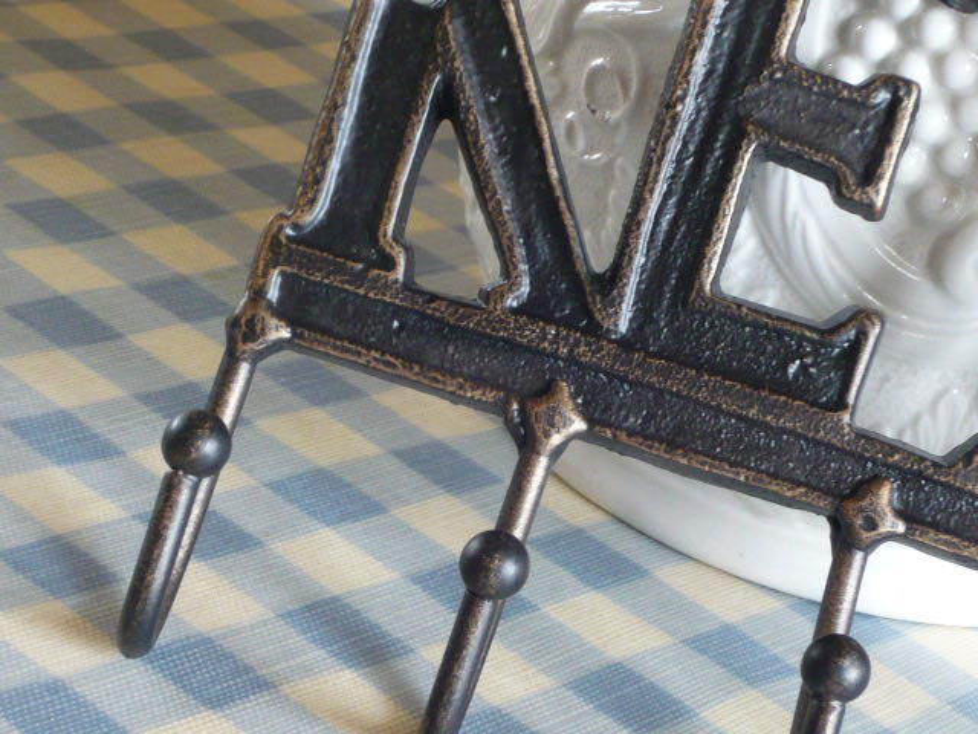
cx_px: 489
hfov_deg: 15.9
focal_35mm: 124
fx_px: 3503
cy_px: 367
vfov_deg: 12.0
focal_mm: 13
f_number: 5
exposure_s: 1/8
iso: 200
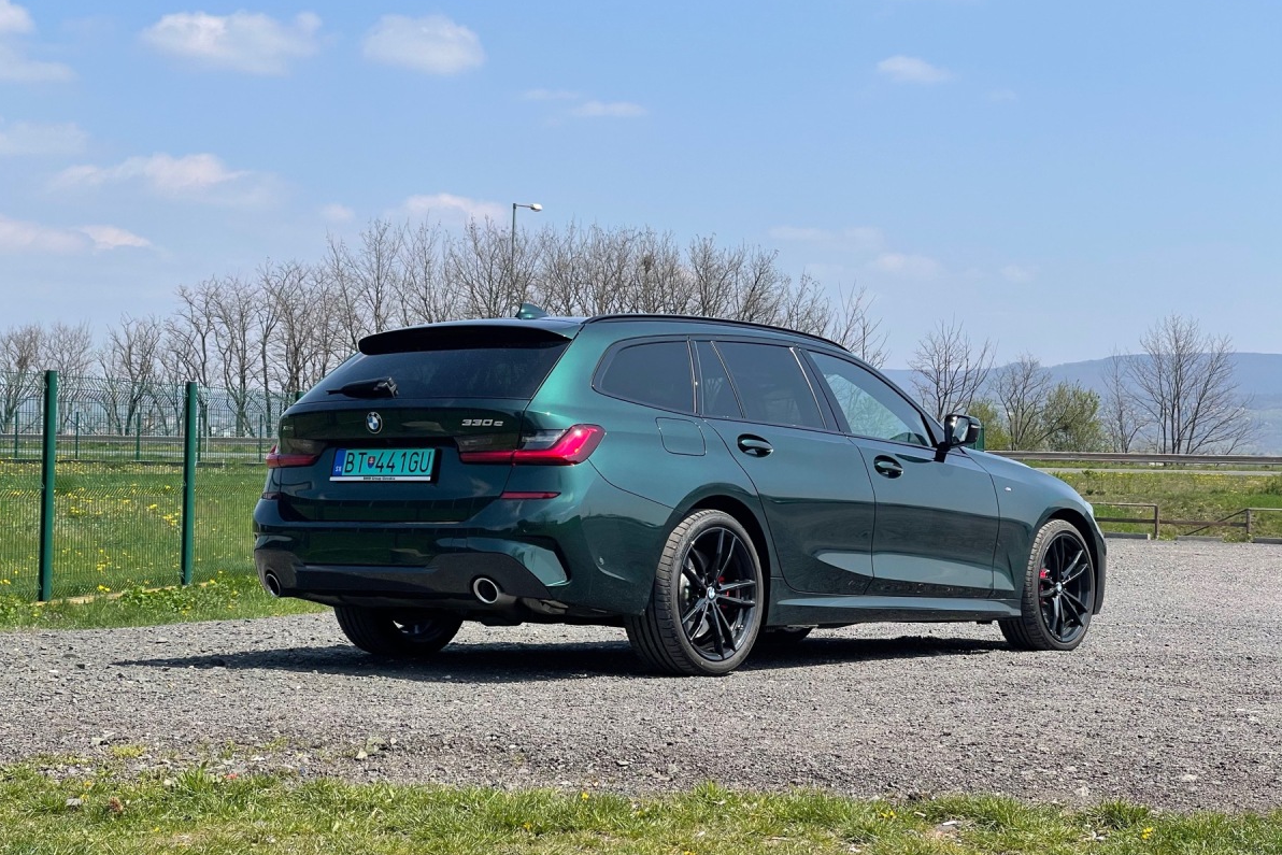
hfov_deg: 30.1
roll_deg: -0.8
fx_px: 2386
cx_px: 639
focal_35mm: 67
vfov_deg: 20.3
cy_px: 455
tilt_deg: +0.1
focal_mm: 7.5
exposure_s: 1/1488
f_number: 2.2
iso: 20
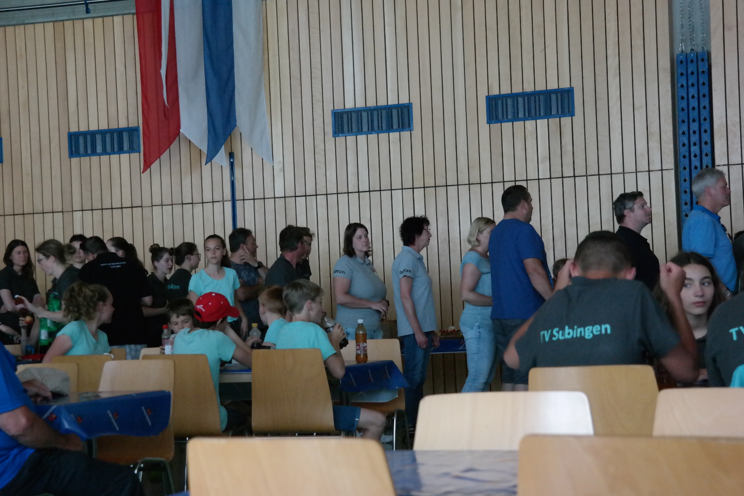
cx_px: 370
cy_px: 246
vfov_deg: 18.4
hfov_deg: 27.3
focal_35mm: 74
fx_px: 1529
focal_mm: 48
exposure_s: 1/80
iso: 3200
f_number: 5.6
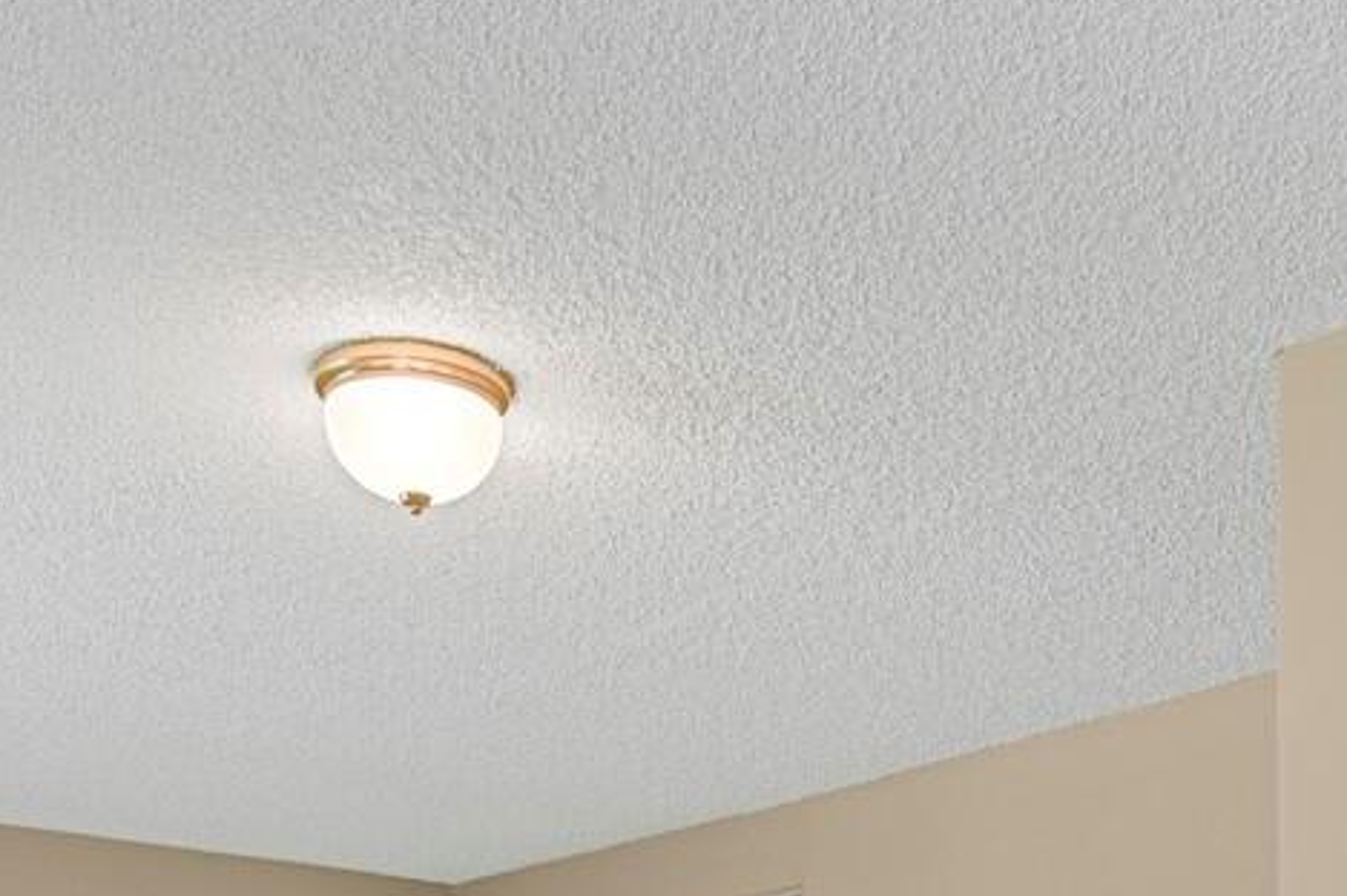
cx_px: 1007
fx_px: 2169
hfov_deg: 33.8
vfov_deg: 20.4
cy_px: 1304
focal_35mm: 58
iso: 9000
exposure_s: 1/20
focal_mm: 17
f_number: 8
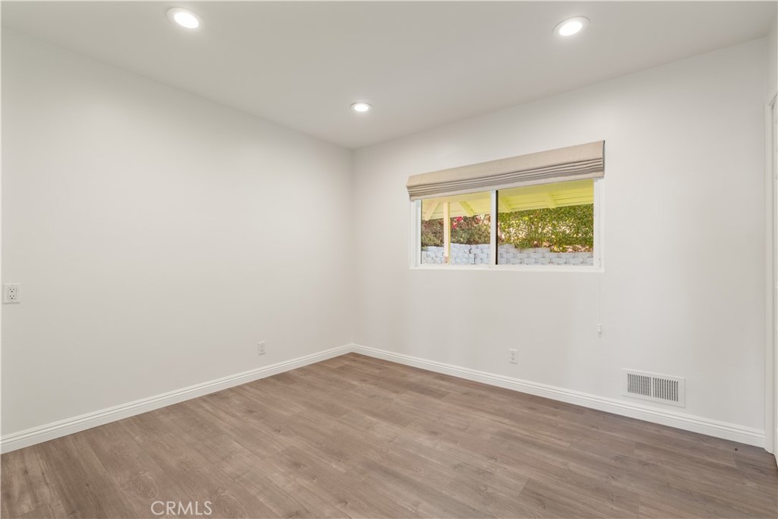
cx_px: 389
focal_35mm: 16
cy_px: 260
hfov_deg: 96.7
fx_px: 346
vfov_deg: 73.8
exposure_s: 1/10
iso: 800
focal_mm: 16
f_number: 9
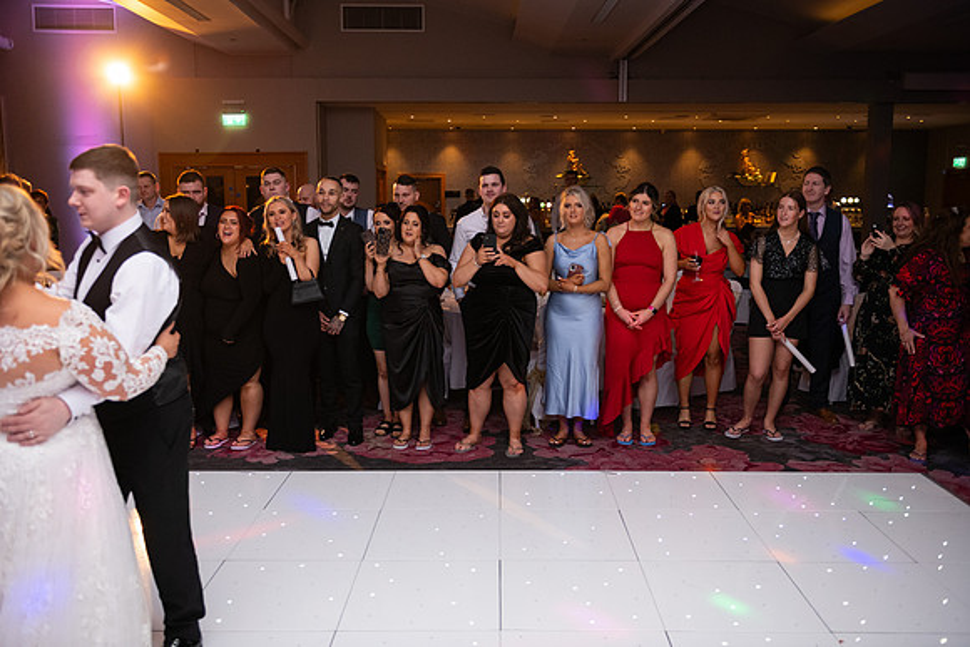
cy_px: 324
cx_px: 485
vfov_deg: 41.1
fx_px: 862
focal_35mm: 32
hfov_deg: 58.7
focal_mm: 32
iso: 1250
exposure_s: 1/160
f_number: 3.5
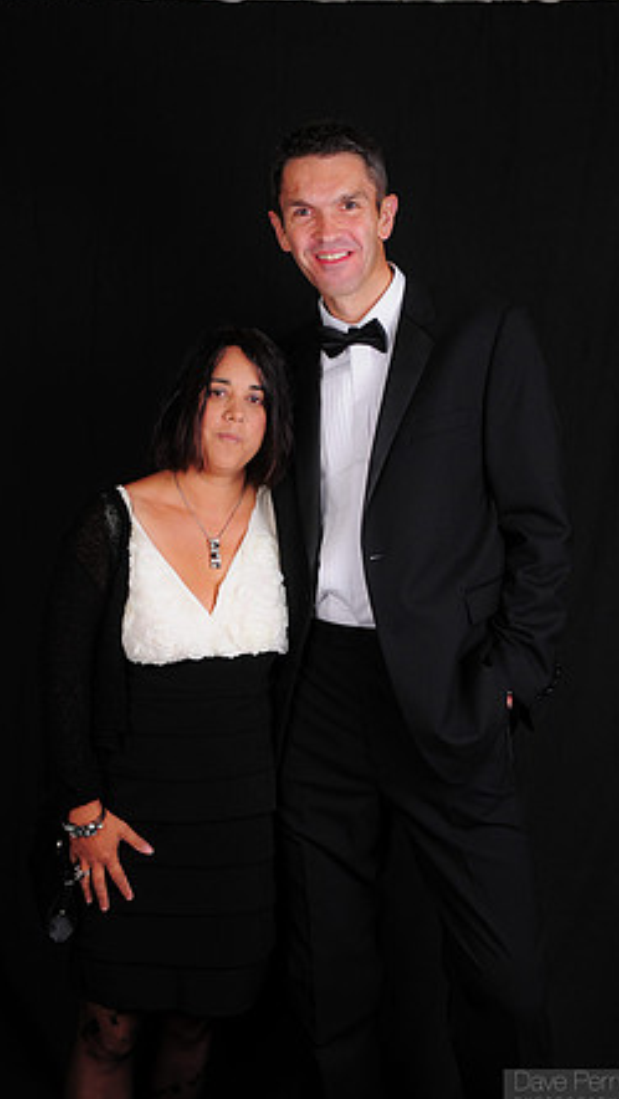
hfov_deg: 24.2
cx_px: 270
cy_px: 547
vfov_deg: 41.7
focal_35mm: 50
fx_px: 1444
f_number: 8
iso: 200
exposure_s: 1/125
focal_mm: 31
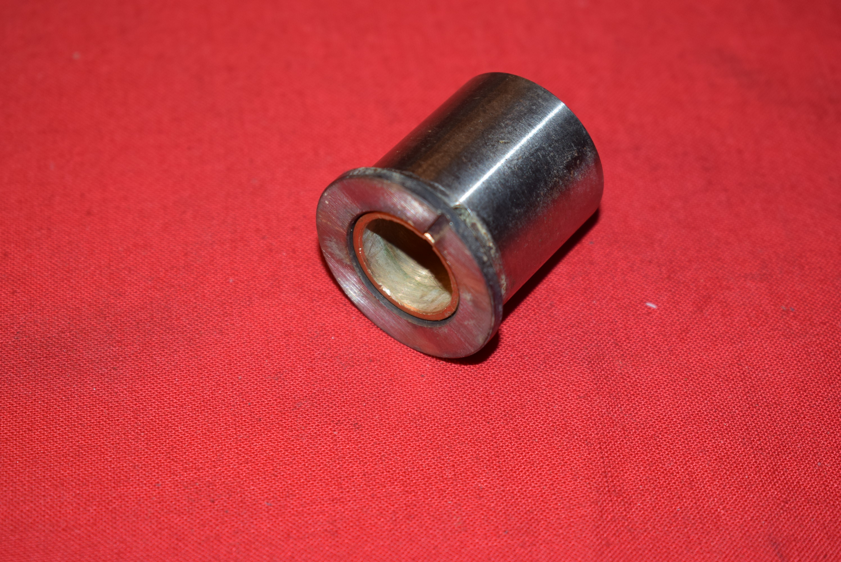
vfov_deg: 16.6
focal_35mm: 82
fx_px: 1929
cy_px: 281
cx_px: 420
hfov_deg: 24.6
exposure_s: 1/30
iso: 400
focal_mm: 55
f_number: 5.6
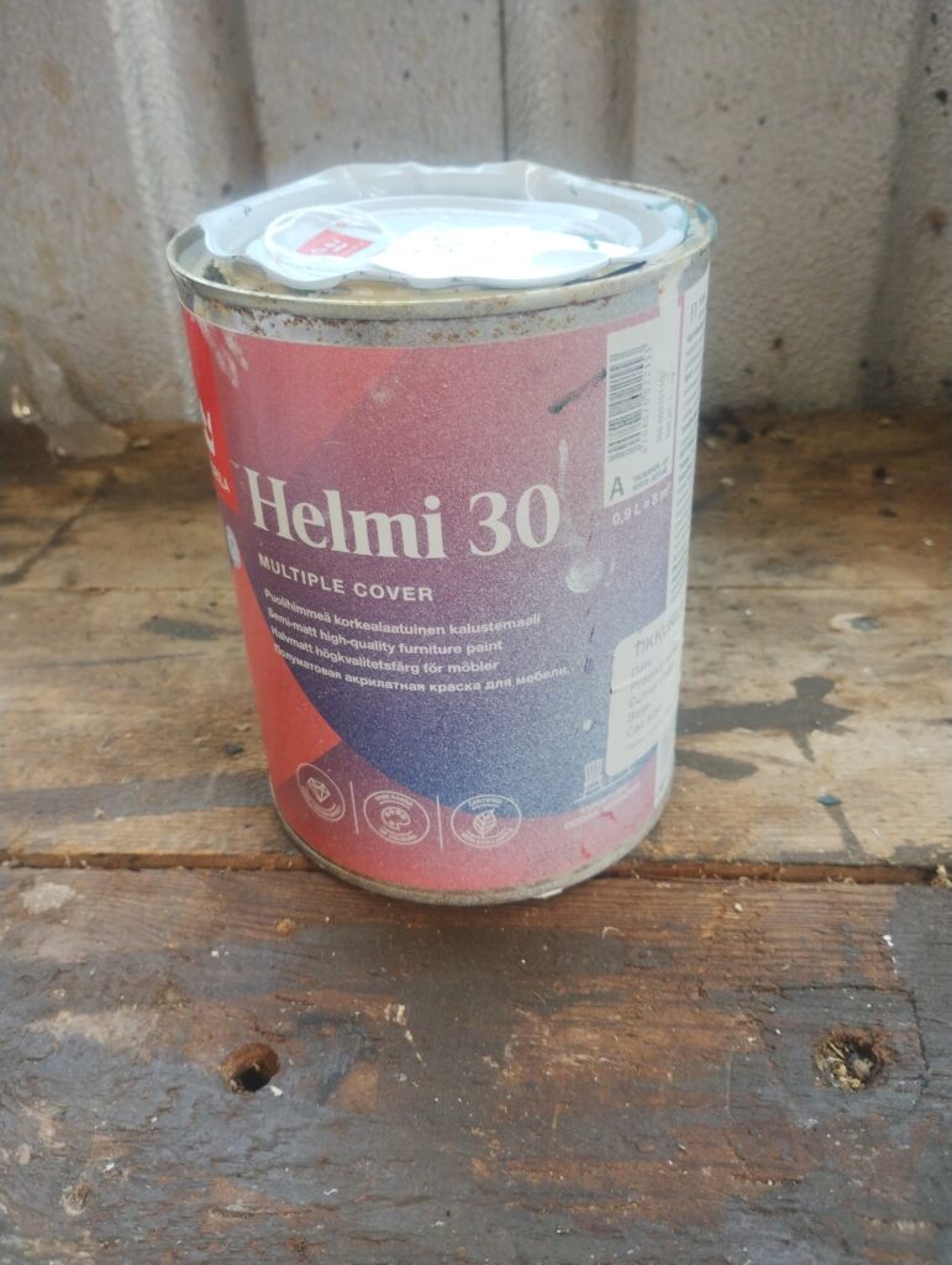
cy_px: 632
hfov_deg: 49.9
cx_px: 476
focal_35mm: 28
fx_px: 1024
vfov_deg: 63.4
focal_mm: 4.27
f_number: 1.8
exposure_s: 1/50
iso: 481
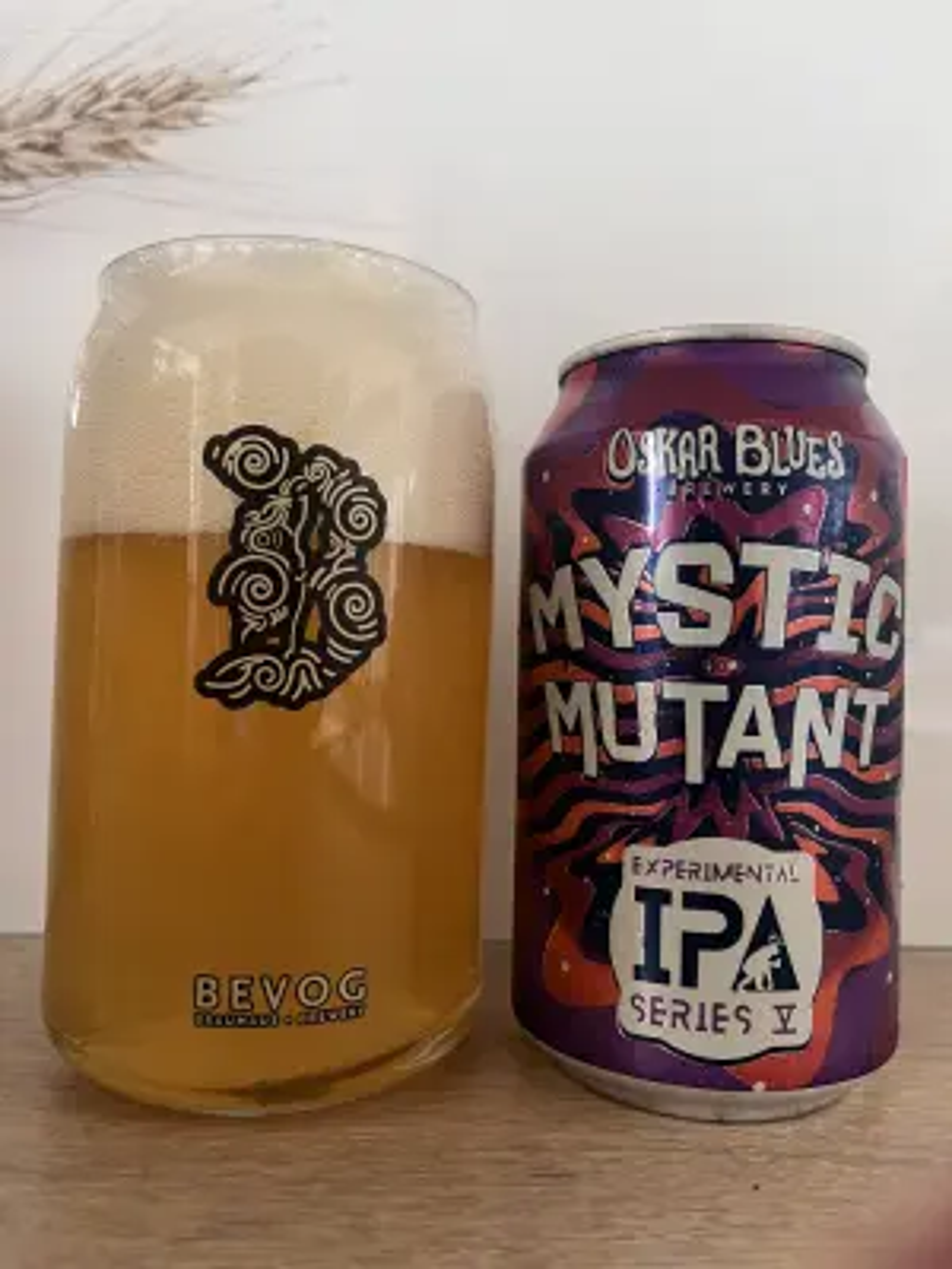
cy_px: 634
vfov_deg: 67.3
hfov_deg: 53.1
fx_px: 953
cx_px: 476
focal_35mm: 26
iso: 200
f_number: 1.6
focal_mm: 5.1
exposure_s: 1/50
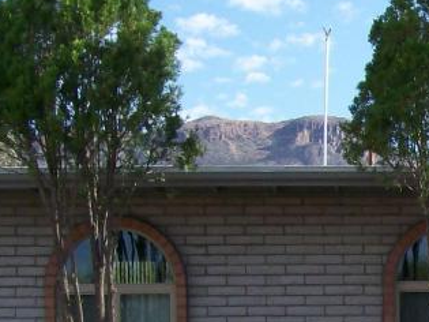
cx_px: 579
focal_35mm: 117
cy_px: 393
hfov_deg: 15.9
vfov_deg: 12.3
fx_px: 1449
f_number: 4.8
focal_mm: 6
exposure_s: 1/331
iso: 80
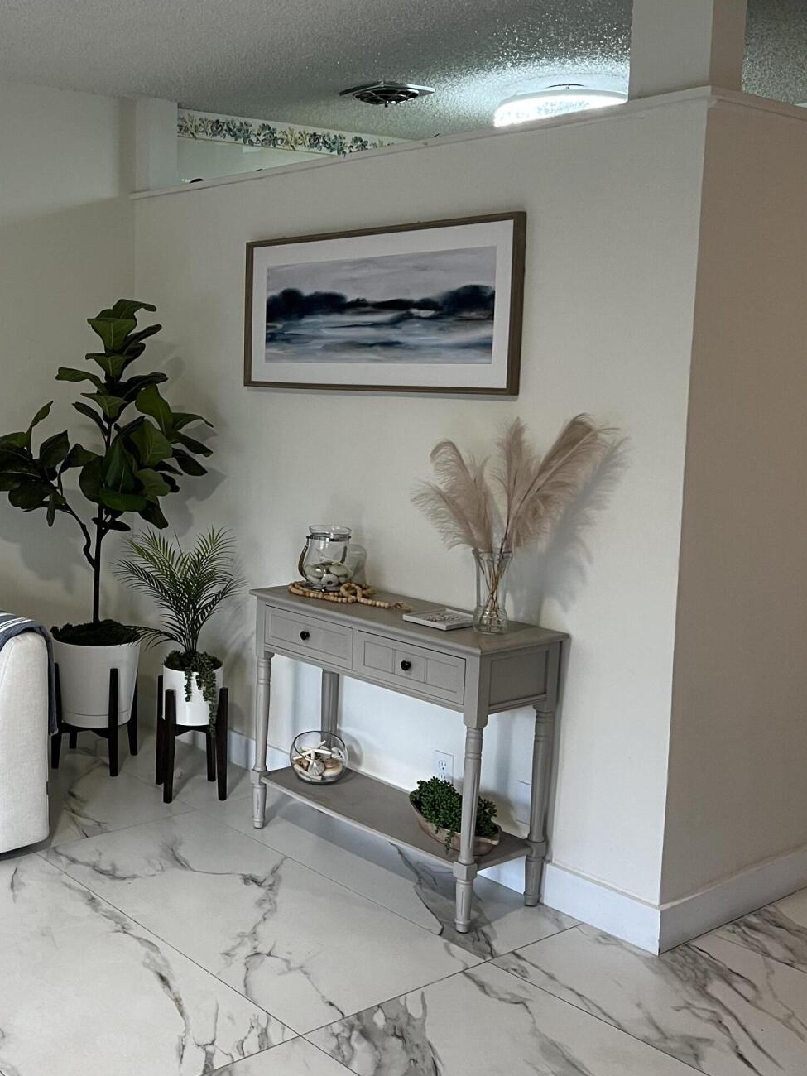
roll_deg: -0.6
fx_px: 1243
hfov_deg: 35.1
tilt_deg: -6.9
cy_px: 515
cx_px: 191
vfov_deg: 46.8
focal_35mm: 40
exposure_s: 1/60
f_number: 1.5
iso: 80
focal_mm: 5.7
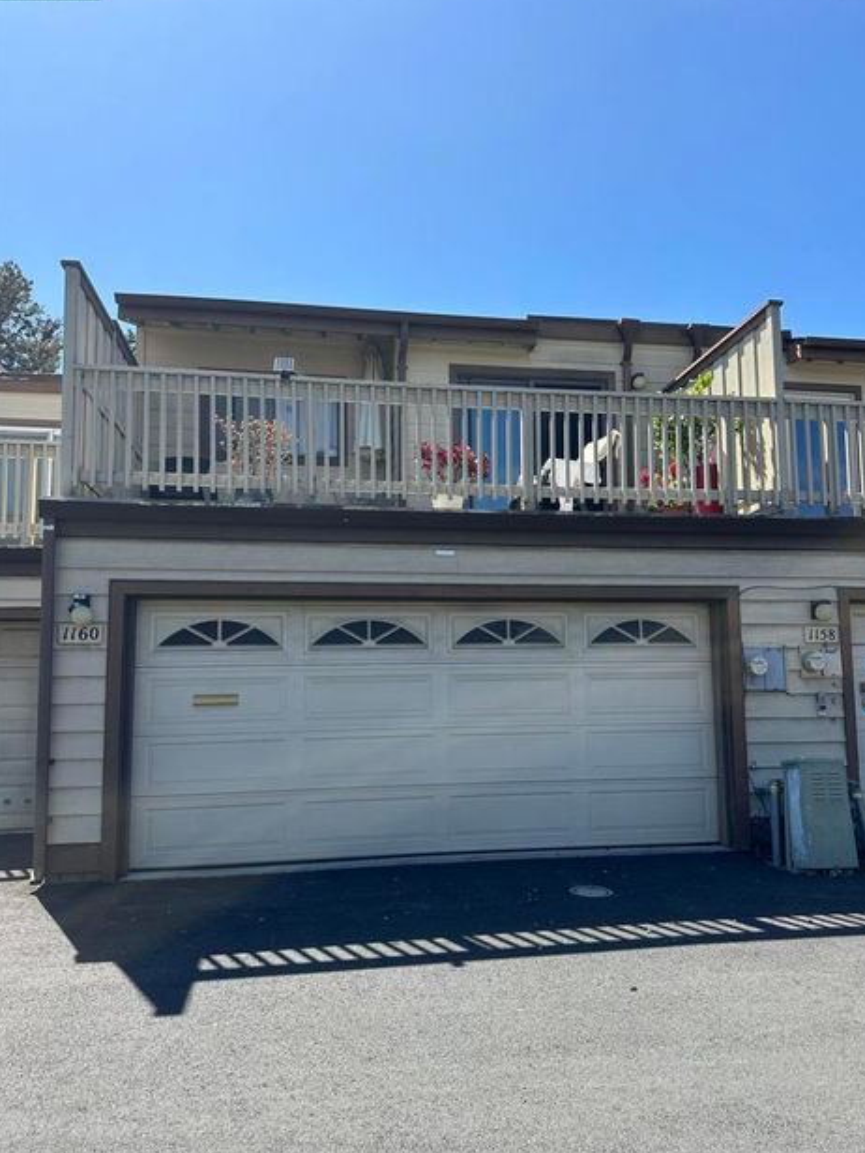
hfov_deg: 53.0
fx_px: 866
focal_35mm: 26
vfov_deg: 67.3
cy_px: 596
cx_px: 461
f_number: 1.78
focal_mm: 6.86
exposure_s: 1/2967
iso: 80
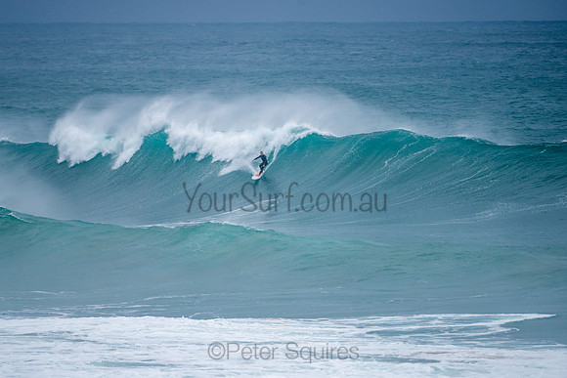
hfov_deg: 3.4
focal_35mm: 613
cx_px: 272
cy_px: 175
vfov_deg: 2.2
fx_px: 9660
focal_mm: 500
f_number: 5.6
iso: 400
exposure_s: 1/1250
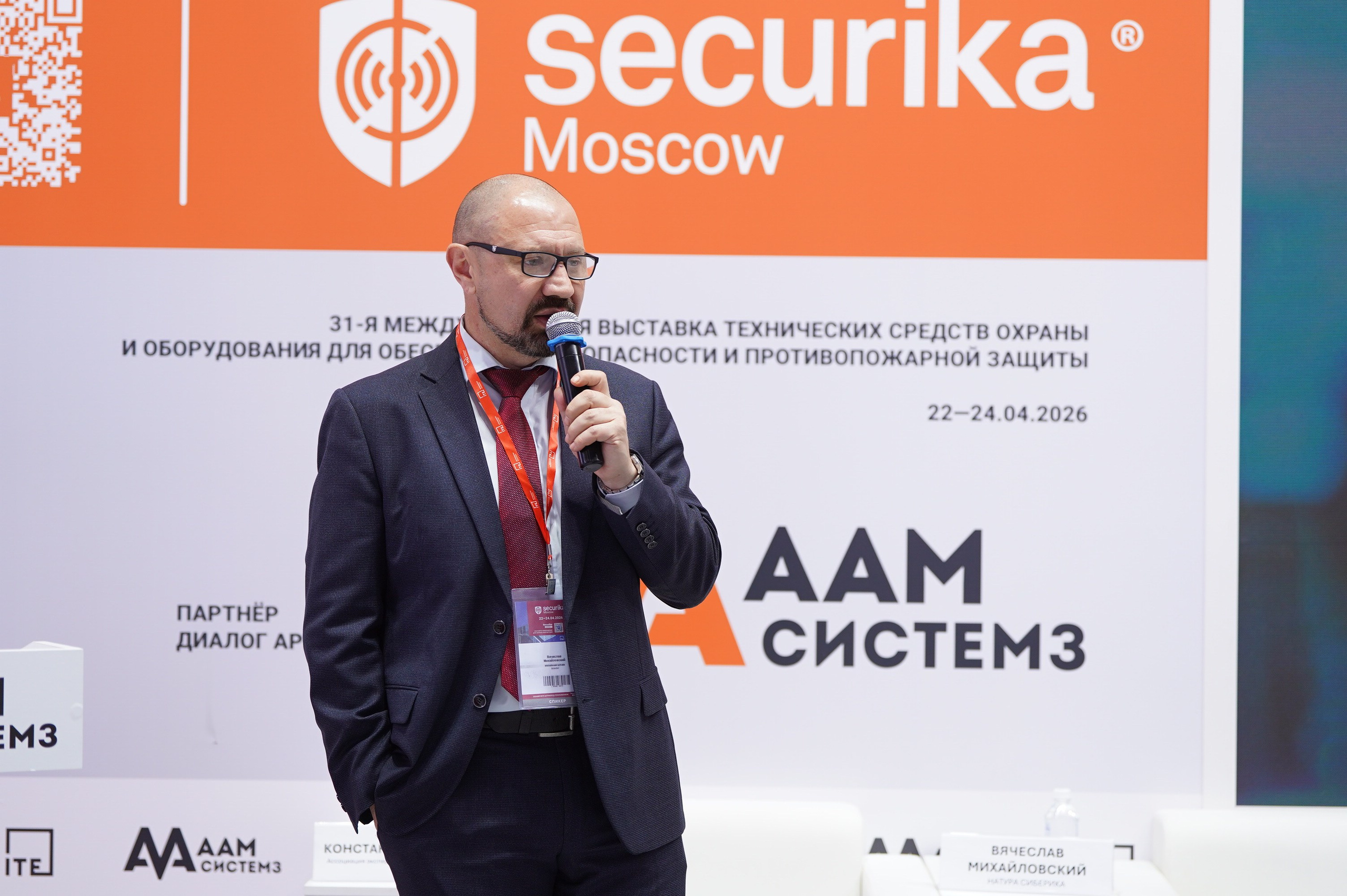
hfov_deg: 26.0
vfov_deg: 17.5
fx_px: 2916
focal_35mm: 78
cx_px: 674
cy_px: 448
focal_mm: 78
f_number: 2.8
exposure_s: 1/100
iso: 500
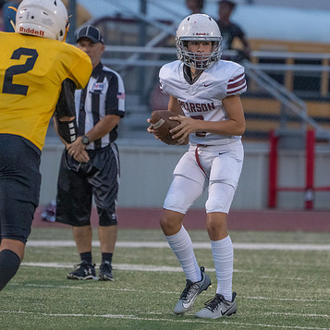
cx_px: 196
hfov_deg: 2.3
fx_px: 8283
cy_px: 150
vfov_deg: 2.3
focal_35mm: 768
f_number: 5.6
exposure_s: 1/1000
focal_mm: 388
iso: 5000
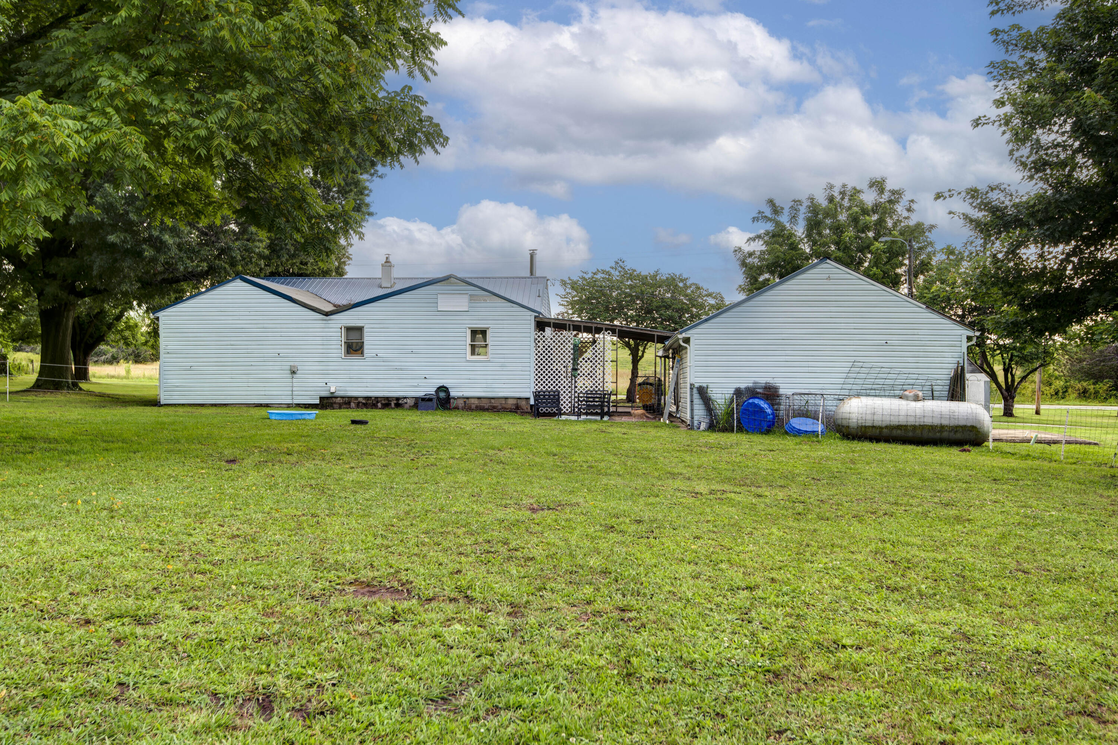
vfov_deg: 43.6
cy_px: 372
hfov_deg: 61.9
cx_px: 559
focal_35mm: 30
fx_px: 932
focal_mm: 30
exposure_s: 1/30
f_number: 6.7
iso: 100
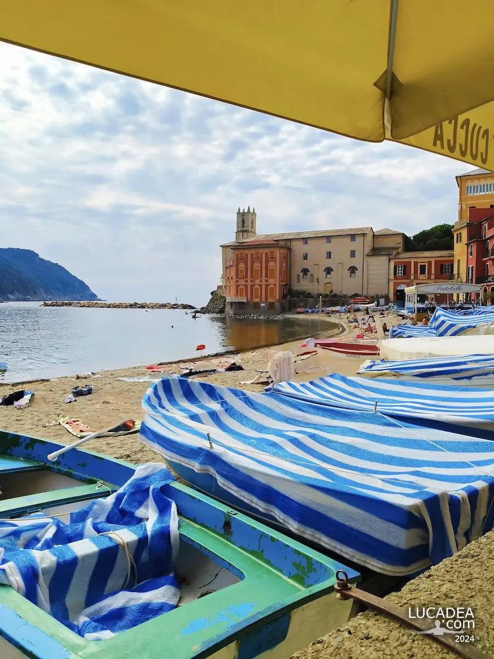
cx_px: 247
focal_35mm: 26
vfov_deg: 67.3
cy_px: 330
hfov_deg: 53.1
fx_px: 495
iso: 80
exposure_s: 1/3858
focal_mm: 4.84
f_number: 1.8
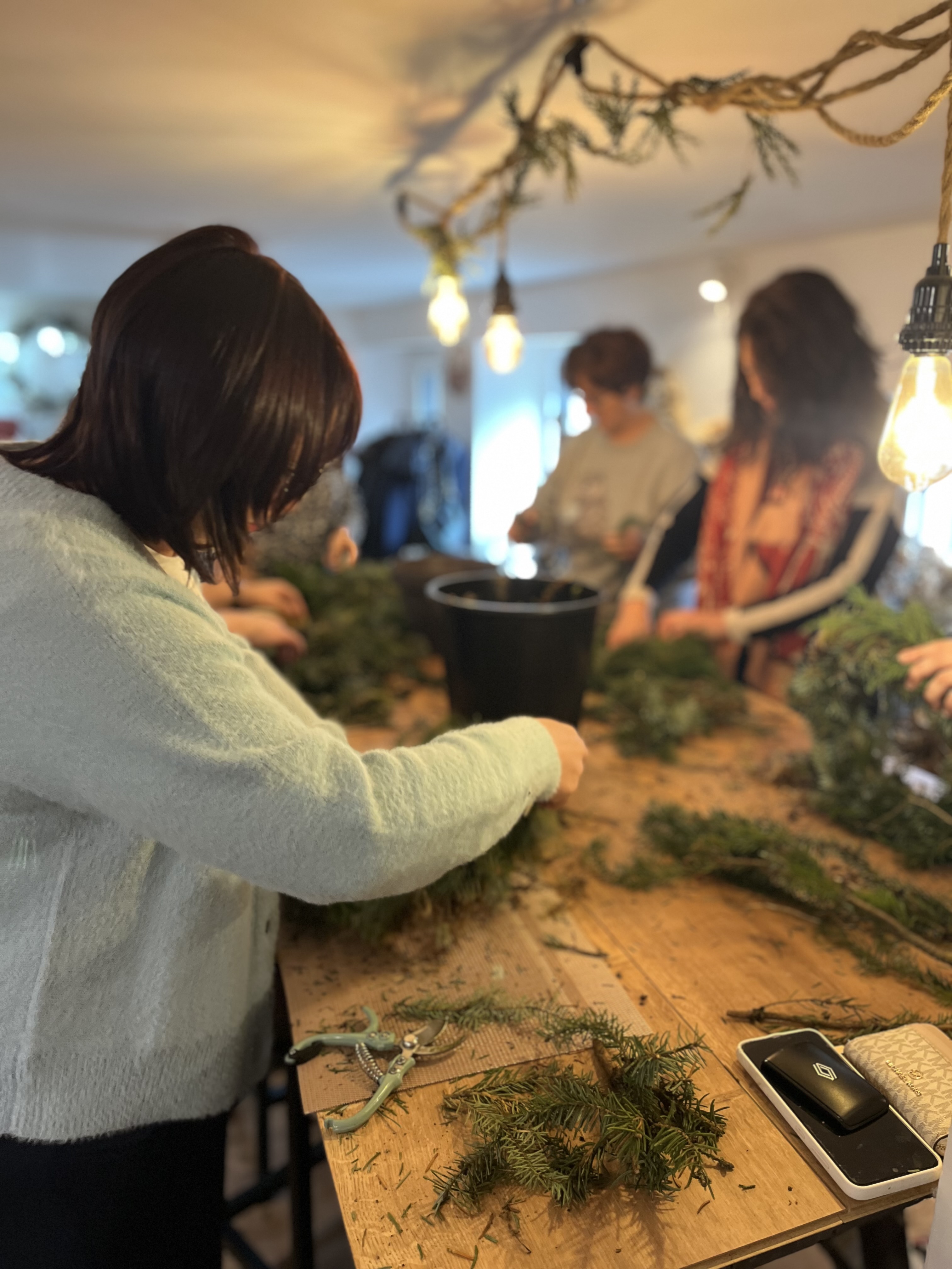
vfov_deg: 67.3
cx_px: 476
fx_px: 953
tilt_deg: -14.8
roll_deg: -0.1
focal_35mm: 26
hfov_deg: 53.1
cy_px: 634
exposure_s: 1/50
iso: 160
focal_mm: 5.1
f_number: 1.6
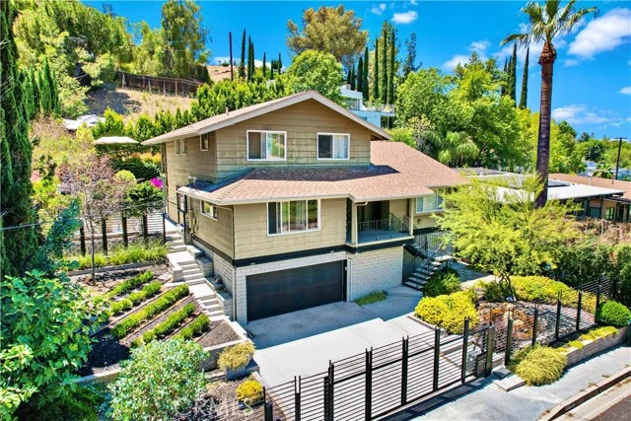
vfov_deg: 57.3
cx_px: 316
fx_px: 386
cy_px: 210
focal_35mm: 22
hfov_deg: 78.6
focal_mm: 8.38
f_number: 2.8
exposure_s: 1/1000
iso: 100
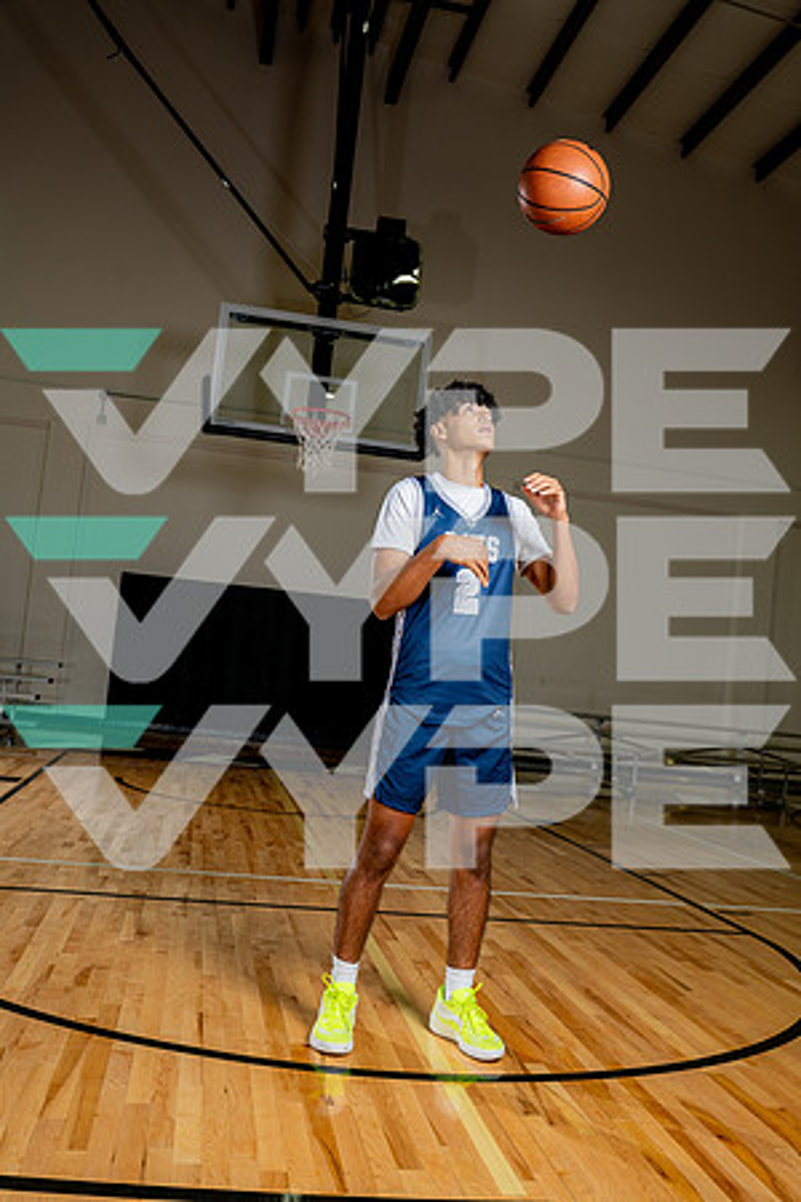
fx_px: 1101
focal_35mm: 33
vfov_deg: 57.2
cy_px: 601
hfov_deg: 40.0
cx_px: 400
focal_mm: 33
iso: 200
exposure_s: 1/250
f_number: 5.6
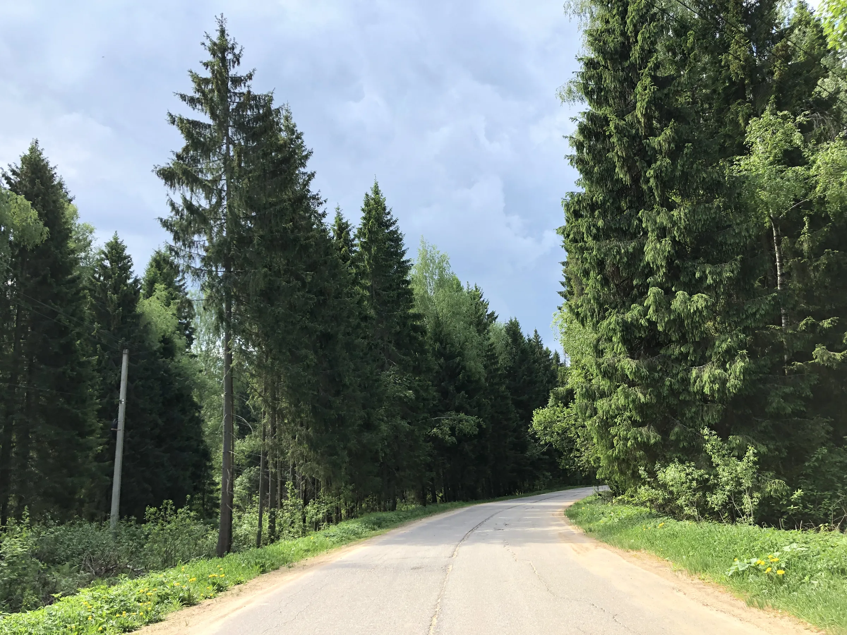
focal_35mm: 28
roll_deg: +4.3
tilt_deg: +8.8
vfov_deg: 49.7
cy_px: 318
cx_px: 424
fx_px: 685
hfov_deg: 63.4
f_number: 1.8
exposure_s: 1/750
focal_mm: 4
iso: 20
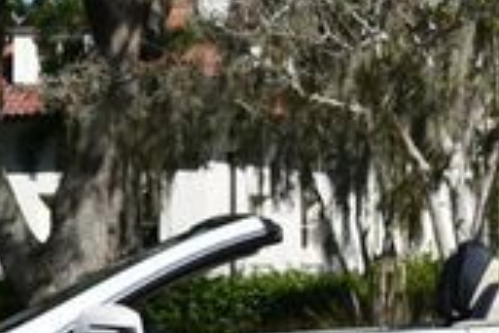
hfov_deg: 10.5
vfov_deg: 7.0
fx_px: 2703
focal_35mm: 195
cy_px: 139
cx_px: 286
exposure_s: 1/320
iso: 100
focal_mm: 26
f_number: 9
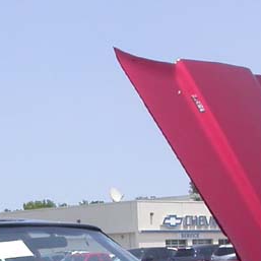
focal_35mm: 134
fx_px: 1143
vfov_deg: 12.8
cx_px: 65
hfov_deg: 13.0
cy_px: 275
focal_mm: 7.85
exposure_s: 1/332
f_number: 7.5
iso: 100
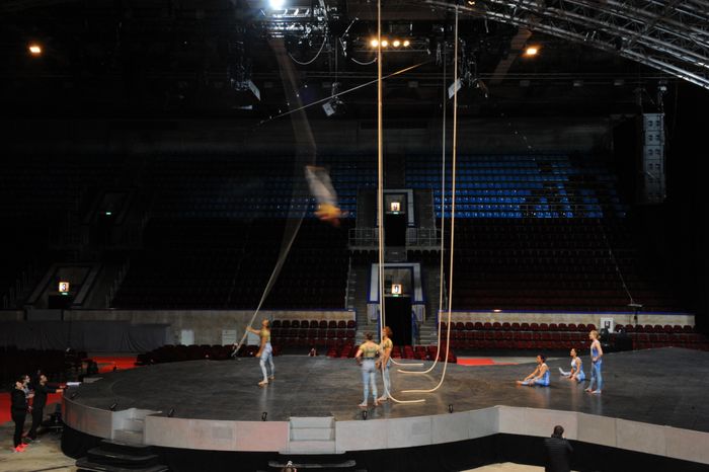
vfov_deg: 29.8
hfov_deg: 43.6
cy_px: 236
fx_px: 886
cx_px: 354
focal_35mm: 45
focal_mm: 45
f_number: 20
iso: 2500
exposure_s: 1/4
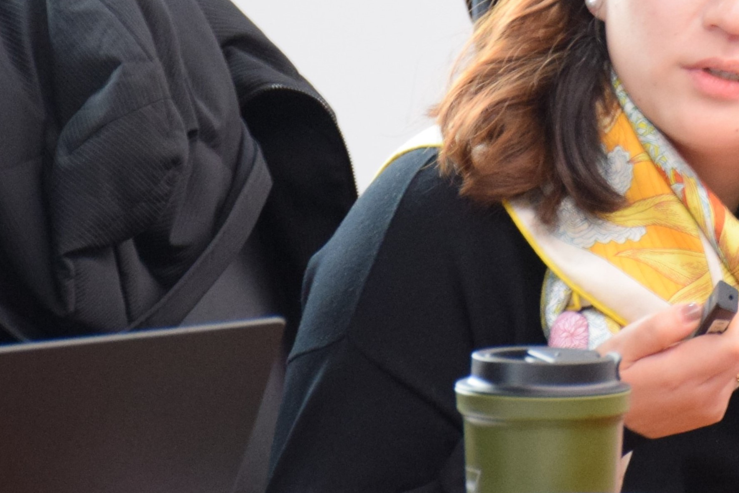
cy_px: 108
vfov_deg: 5.9
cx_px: 710
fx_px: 4741
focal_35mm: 231
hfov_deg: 8.9
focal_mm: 80
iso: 1400
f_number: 5.3
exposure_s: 1/60
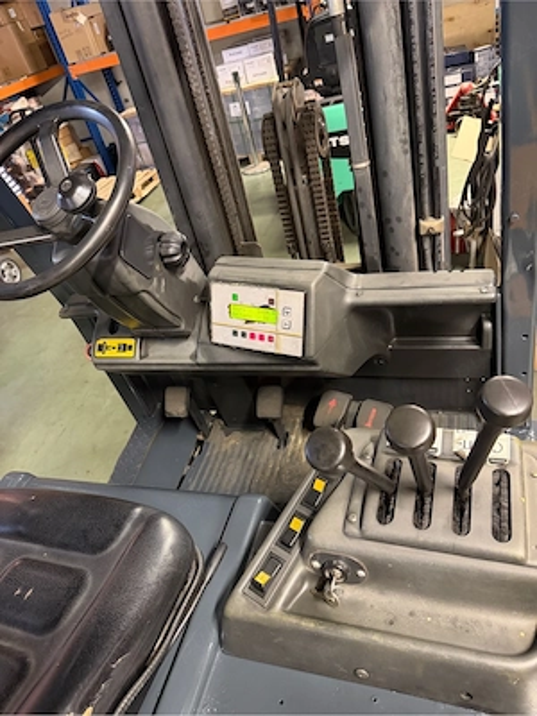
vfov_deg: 71.6
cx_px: 268
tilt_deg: -35.5
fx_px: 496
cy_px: 358
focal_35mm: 24
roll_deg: +16.4
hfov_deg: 56.8
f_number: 1.78
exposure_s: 1/33
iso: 800
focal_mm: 6.76
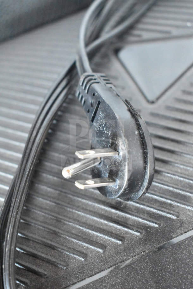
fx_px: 410
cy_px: 144
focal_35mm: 51
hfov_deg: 26.5
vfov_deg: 38.9
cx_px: 96
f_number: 4.5
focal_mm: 34
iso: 14400
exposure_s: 1/50
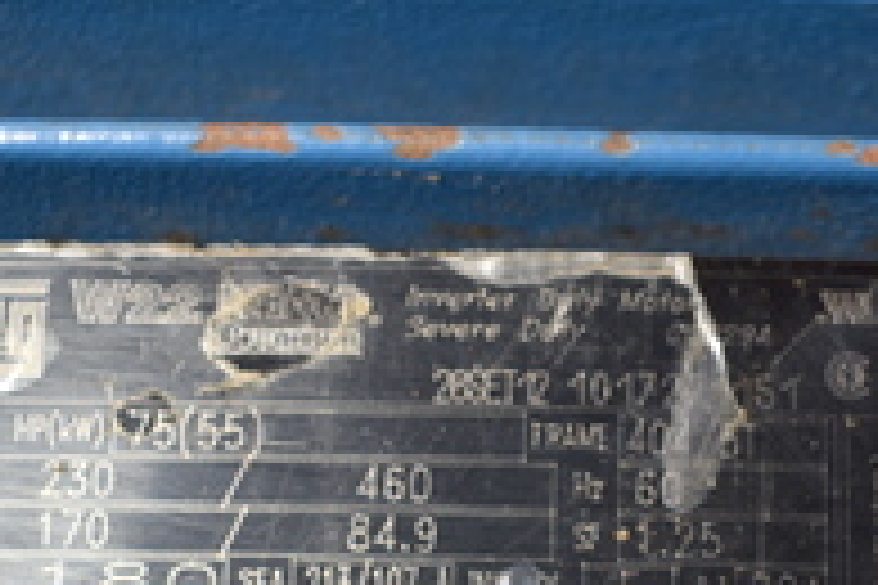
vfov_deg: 17.4
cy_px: 569
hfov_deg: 26.2
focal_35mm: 77
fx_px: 1878
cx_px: 594
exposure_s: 1/80
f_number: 4
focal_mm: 20
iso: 100
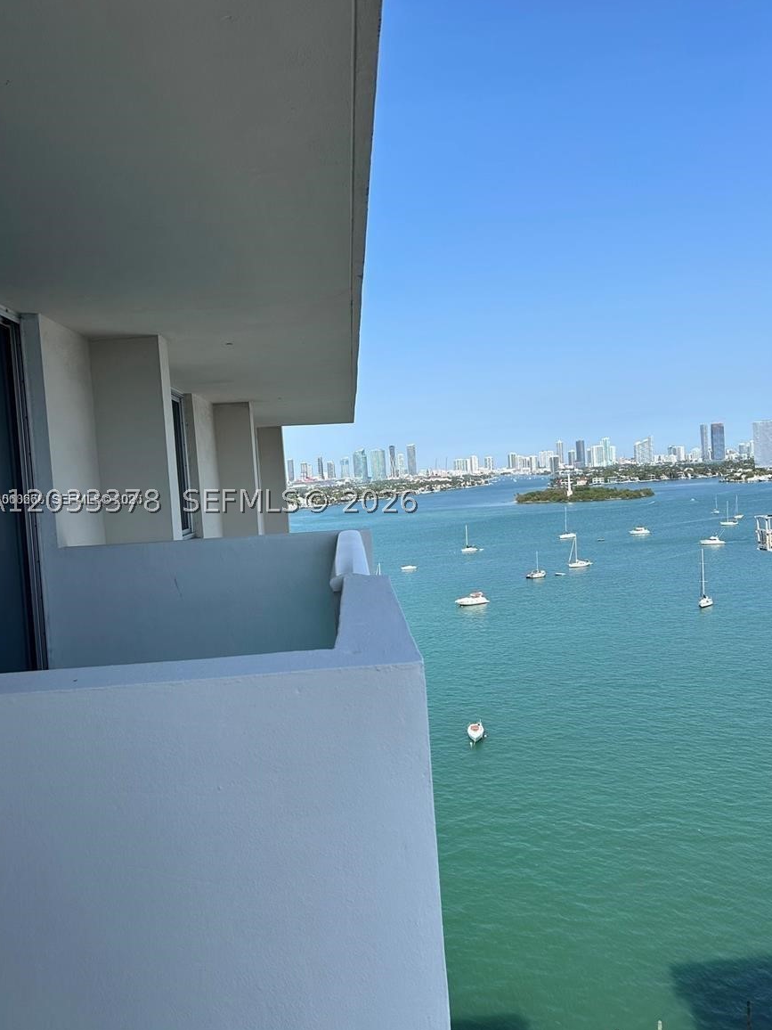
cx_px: 378
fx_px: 803
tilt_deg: -1.9
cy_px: 501
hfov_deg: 51.4
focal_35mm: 27
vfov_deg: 65.3
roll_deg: +4.4
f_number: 1.5
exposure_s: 1/3968
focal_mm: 5.7
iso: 50
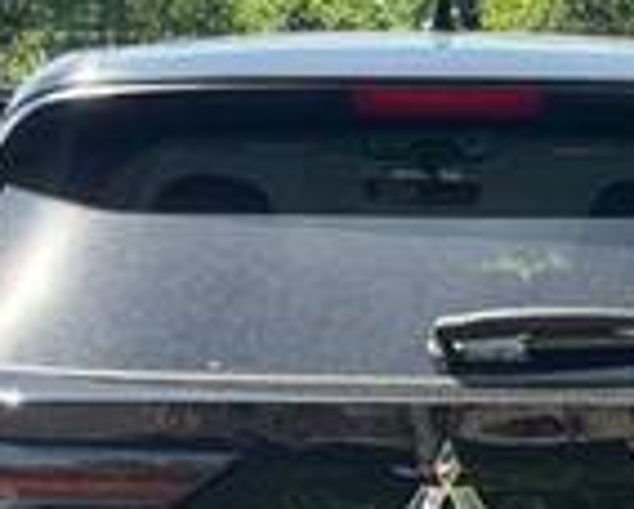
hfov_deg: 11.6
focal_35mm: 166
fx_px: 3119
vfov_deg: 9.2
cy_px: 589
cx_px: 429
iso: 80
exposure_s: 1/2208
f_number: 1.78
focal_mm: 6.76
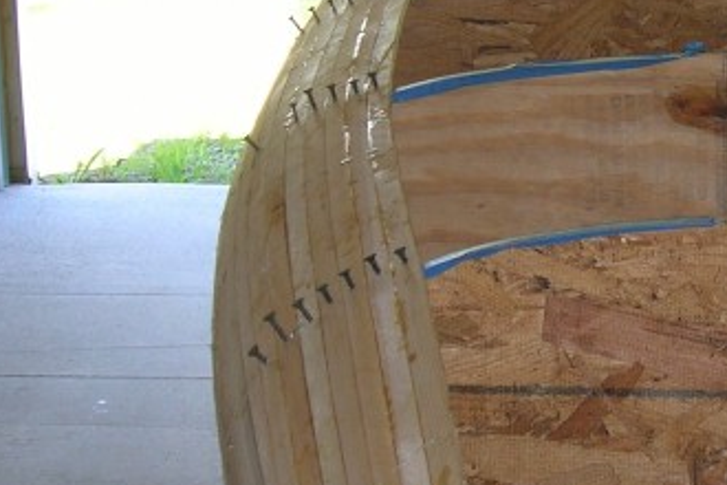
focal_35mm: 126
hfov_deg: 16.0
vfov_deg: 10.9
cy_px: 297
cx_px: 692
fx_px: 2544
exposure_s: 1/30
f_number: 3.3
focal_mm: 8.4
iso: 50
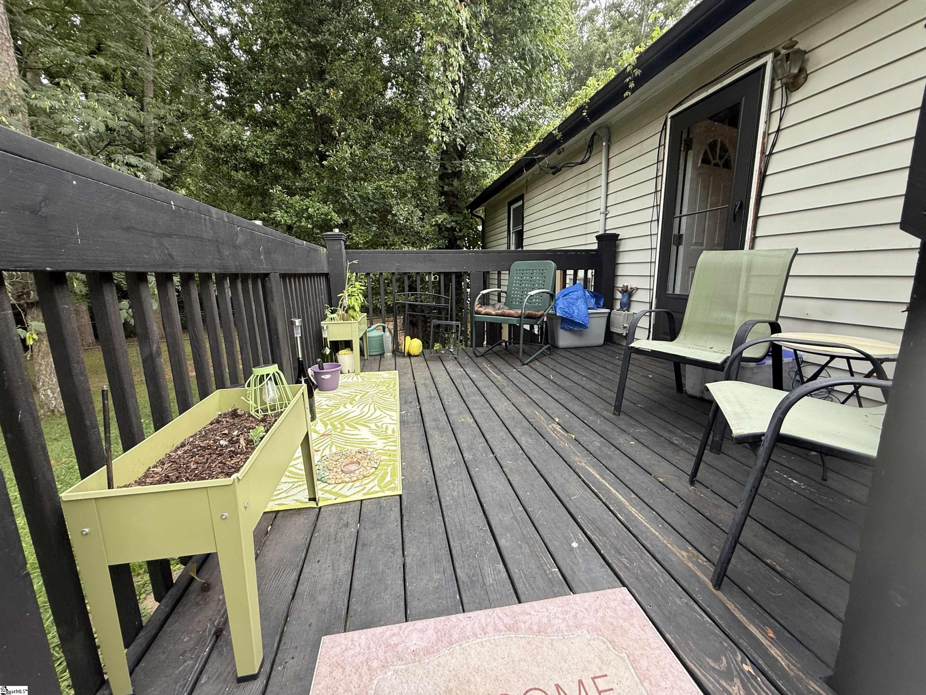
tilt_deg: -9.2
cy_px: 348
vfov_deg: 85.7
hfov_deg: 102.1
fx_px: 375
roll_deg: +1.8
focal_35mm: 14
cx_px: 463
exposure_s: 1/99
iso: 125
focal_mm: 2.22
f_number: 2.2
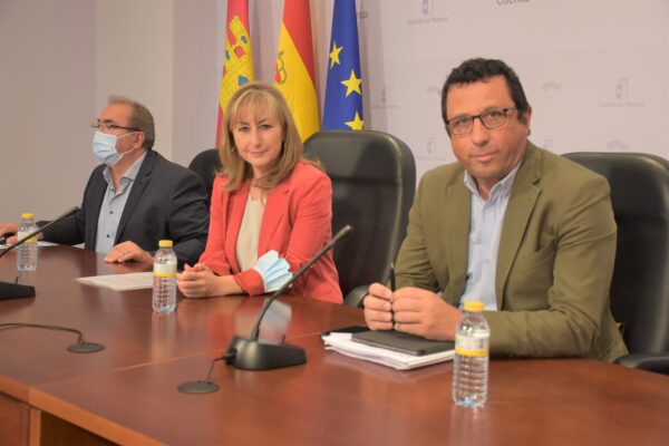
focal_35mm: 48
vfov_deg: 28.1
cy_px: 223
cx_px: 334
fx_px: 892
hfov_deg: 41.1
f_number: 4
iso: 800
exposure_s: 1/60
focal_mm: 32
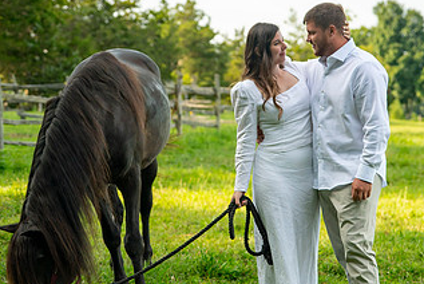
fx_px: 1426
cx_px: 272
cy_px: 139
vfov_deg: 11.4
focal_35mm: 121
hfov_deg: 16.9
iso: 400
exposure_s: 1/3200
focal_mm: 58
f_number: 2.8
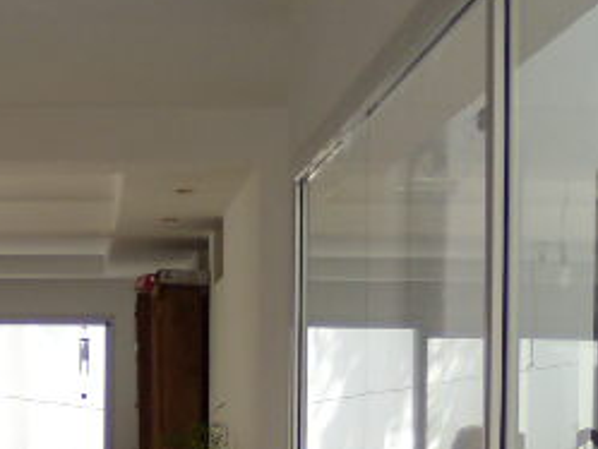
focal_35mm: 148
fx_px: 2558
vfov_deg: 9.7
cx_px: -346
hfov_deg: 12.6
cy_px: 735
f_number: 3.6
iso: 80
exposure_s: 1/200
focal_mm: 6.4
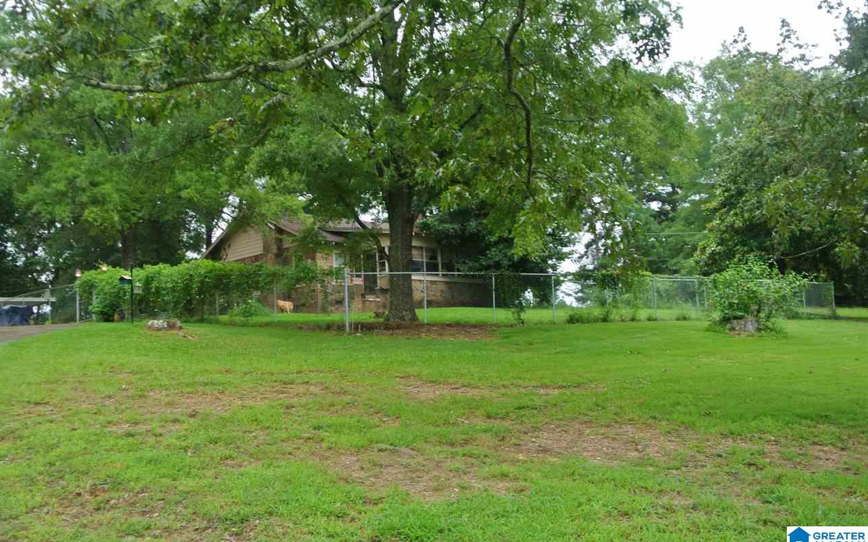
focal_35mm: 40
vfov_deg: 32.0
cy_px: 266
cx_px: 433
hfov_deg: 49.3
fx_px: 946
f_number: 4
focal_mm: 14.5
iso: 100
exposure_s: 1/60
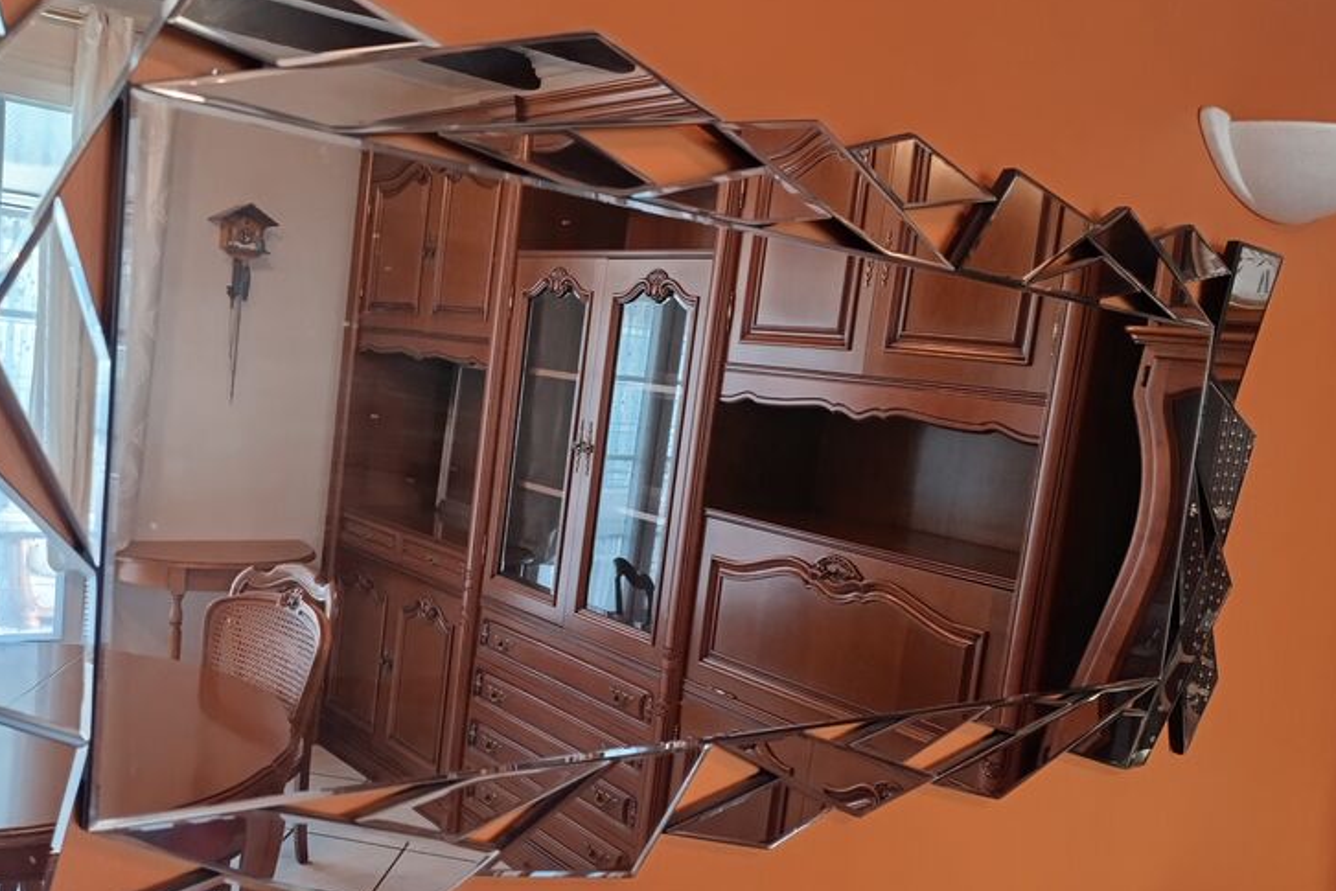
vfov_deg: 39.9
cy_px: 503
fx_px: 1225
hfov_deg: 57.1
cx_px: 587
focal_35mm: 33
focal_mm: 6.14
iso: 1000
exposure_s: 1/50
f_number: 1.6
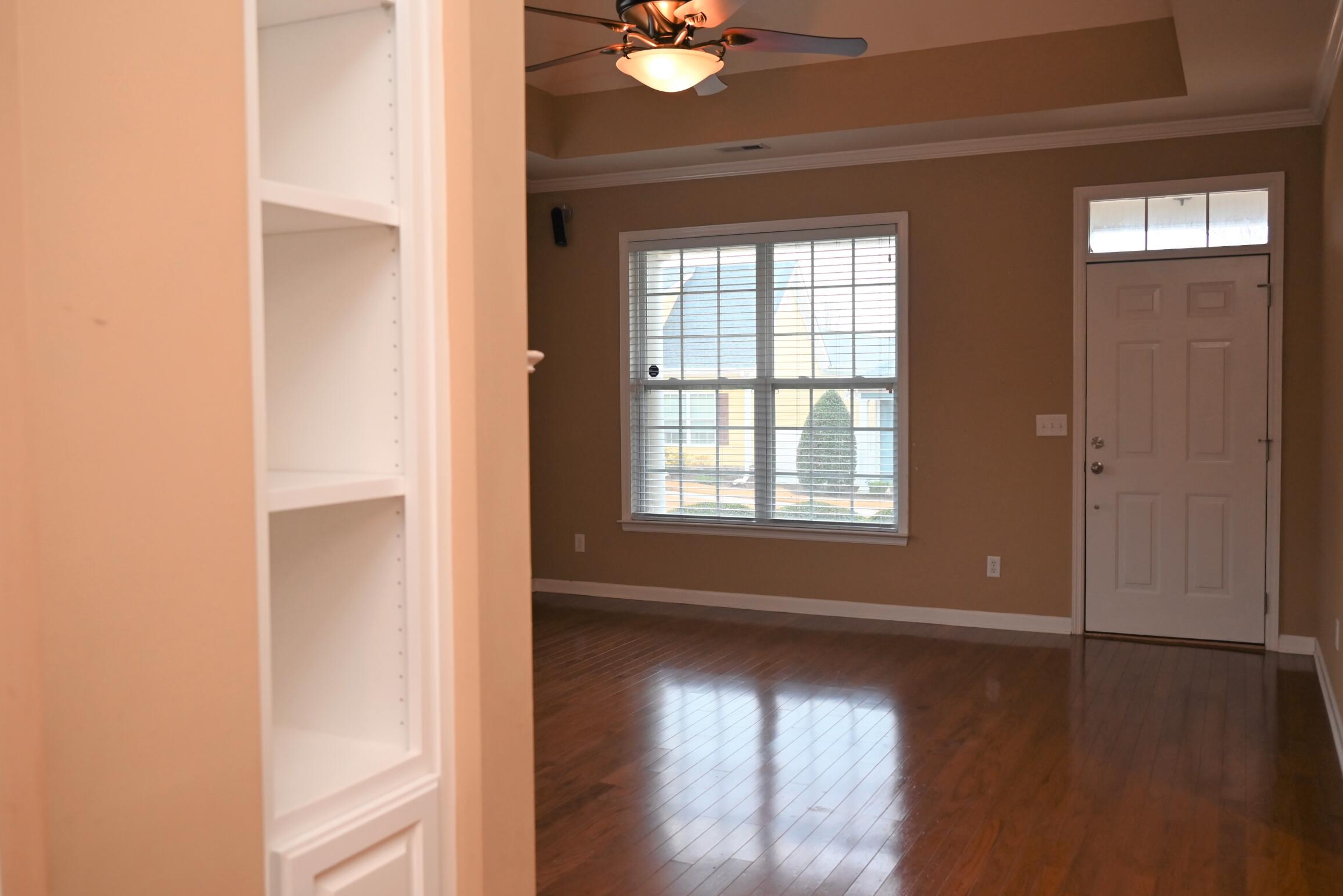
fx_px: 1157
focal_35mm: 31
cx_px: 748
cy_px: 440
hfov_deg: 60.1
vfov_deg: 42.3
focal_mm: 24
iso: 800
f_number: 4
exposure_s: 1/125
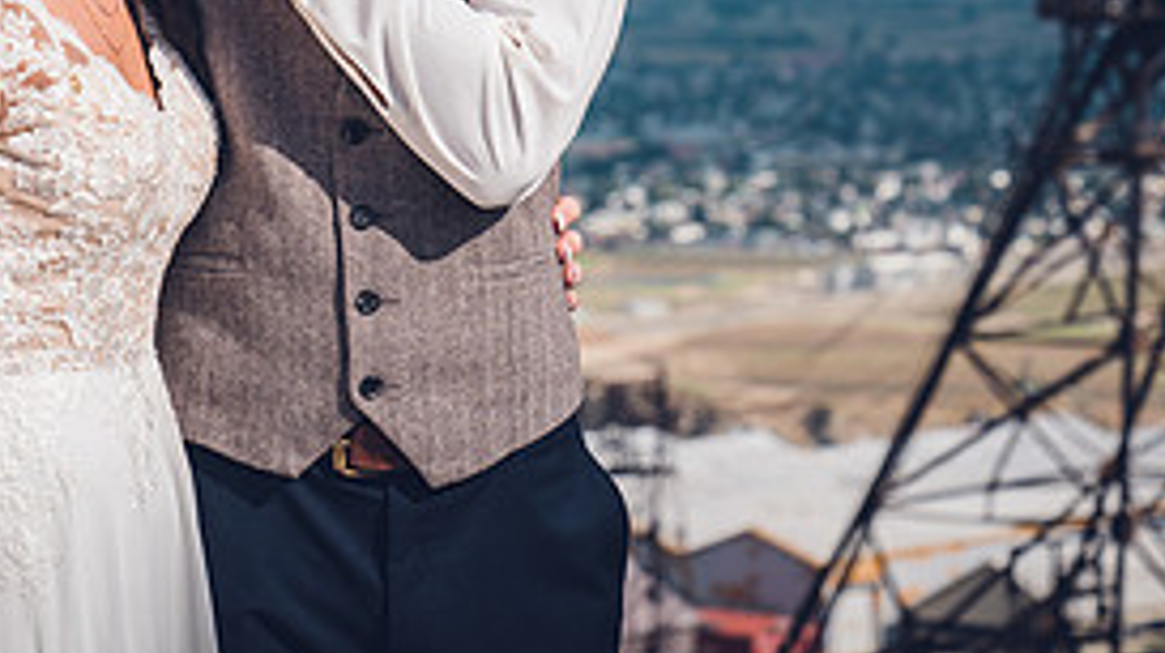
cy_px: -164
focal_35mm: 156
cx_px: 512
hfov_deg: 13.8
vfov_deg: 7.7
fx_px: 4815
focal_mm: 70
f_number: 4.5
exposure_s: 1/640
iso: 100
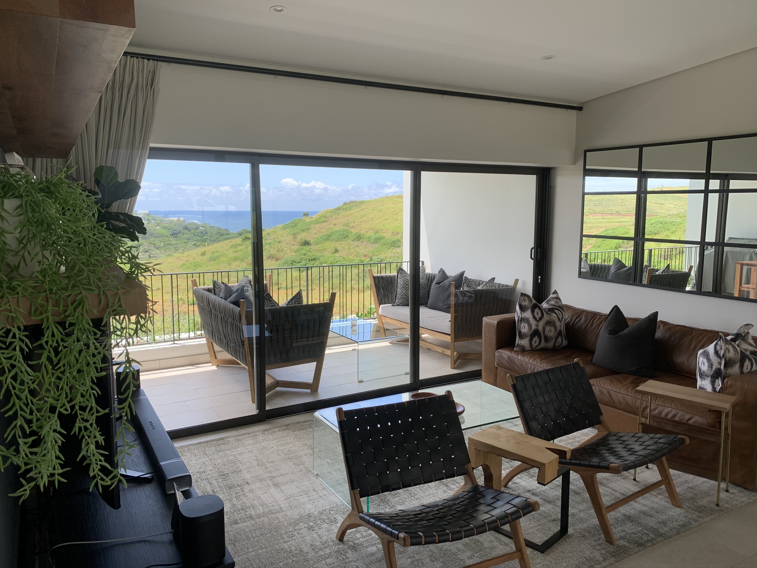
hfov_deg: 67.3
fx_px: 569
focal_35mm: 26
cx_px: 378
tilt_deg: -5.9
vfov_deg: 53.1
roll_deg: -0.8
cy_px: 284
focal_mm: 4.25
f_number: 1.8
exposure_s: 1/461
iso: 25
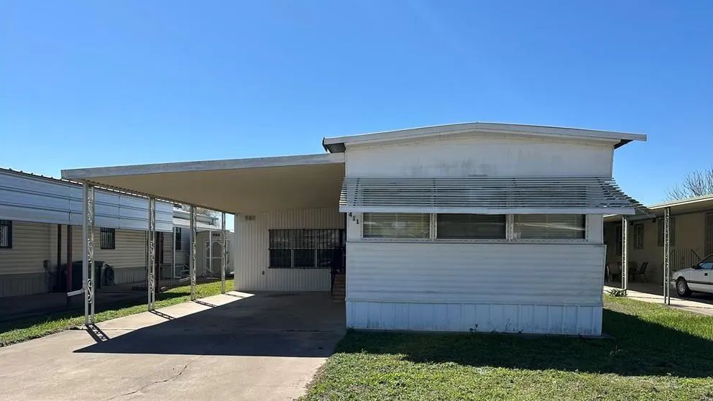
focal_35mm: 27
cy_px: 249
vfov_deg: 42.6
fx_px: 510
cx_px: 362
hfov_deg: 69.9
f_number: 1.78
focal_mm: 6.86
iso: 80
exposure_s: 1/5525
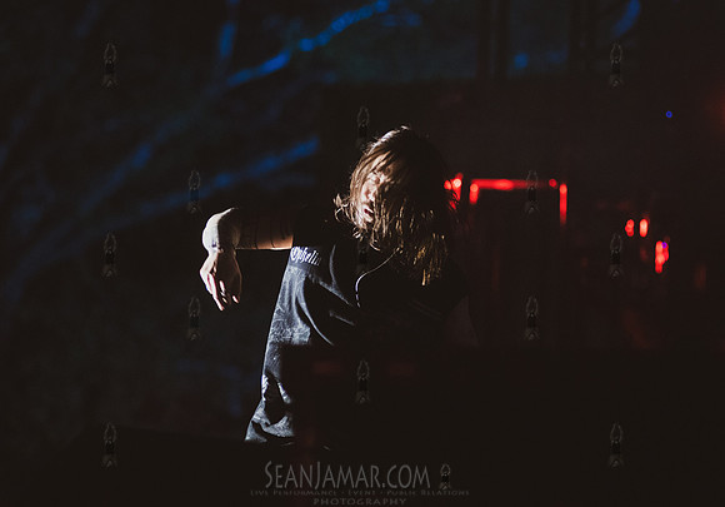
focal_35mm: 167
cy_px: 237
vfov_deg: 8.5
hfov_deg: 12.1
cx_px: 395
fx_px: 3422
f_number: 3.2
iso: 6400
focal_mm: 135
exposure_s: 1/320
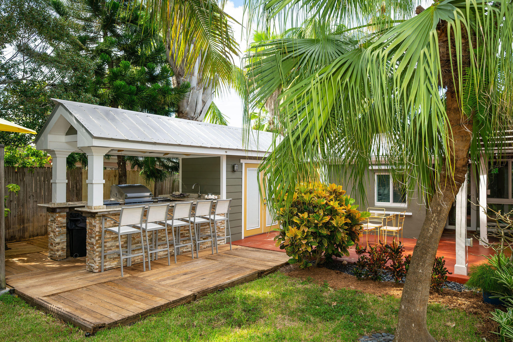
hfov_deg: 71.4
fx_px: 357
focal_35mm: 25
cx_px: 256
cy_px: 171
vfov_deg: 51.1
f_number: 8
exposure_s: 1/200
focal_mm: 25
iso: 320
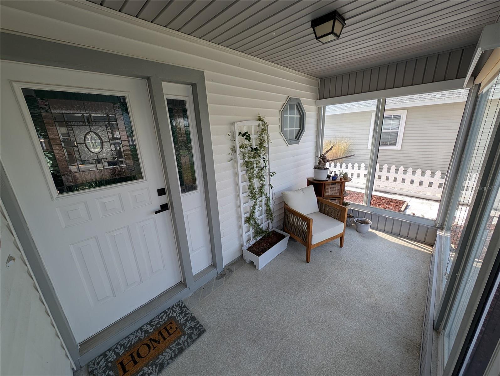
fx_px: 174
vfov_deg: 94.6
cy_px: 188
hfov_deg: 110.5
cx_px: 250
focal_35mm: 12
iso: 43
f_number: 1.95
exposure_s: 1/605
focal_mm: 2.23
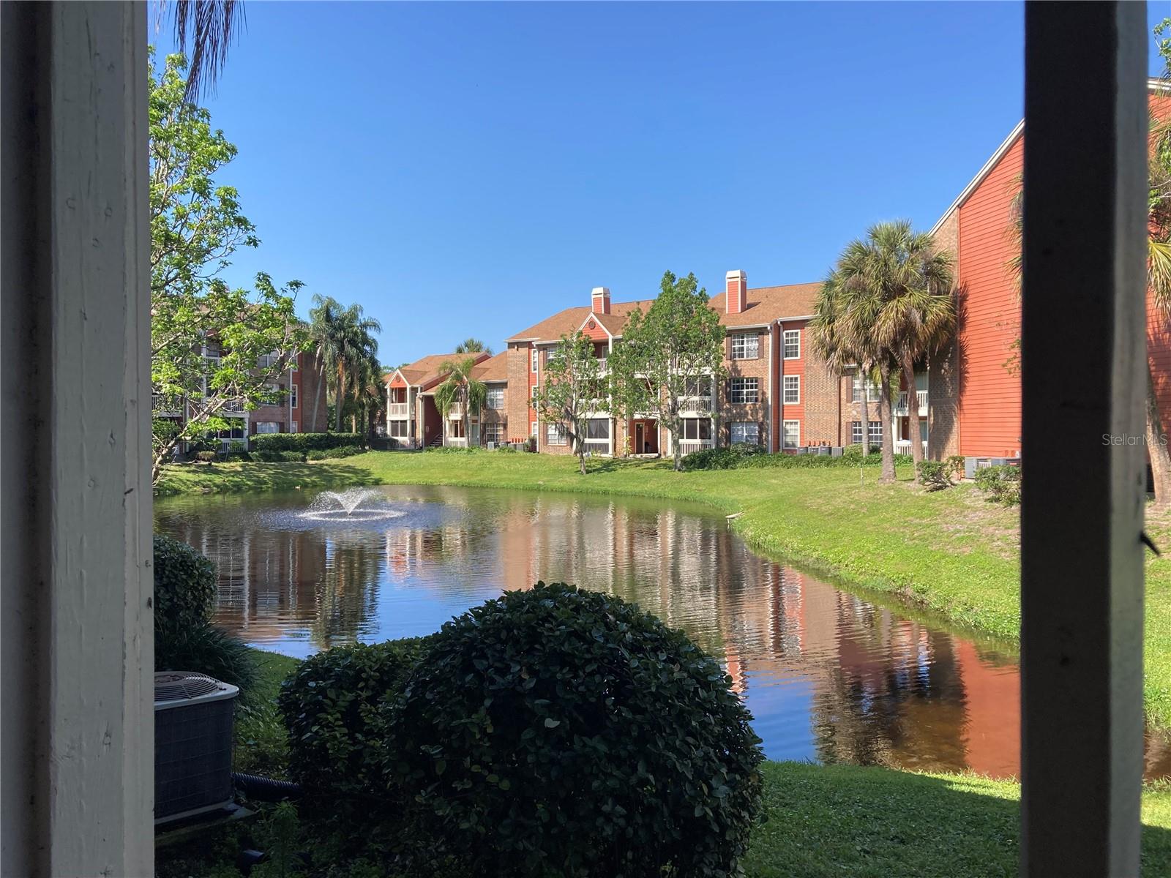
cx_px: 586
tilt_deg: +0.7
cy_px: 439
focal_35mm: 28
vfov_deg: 49.7
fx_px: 947
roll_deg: -1.2
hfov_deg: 63.4
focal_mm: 3.99
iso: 20
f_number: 1.8
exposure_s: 1/1200
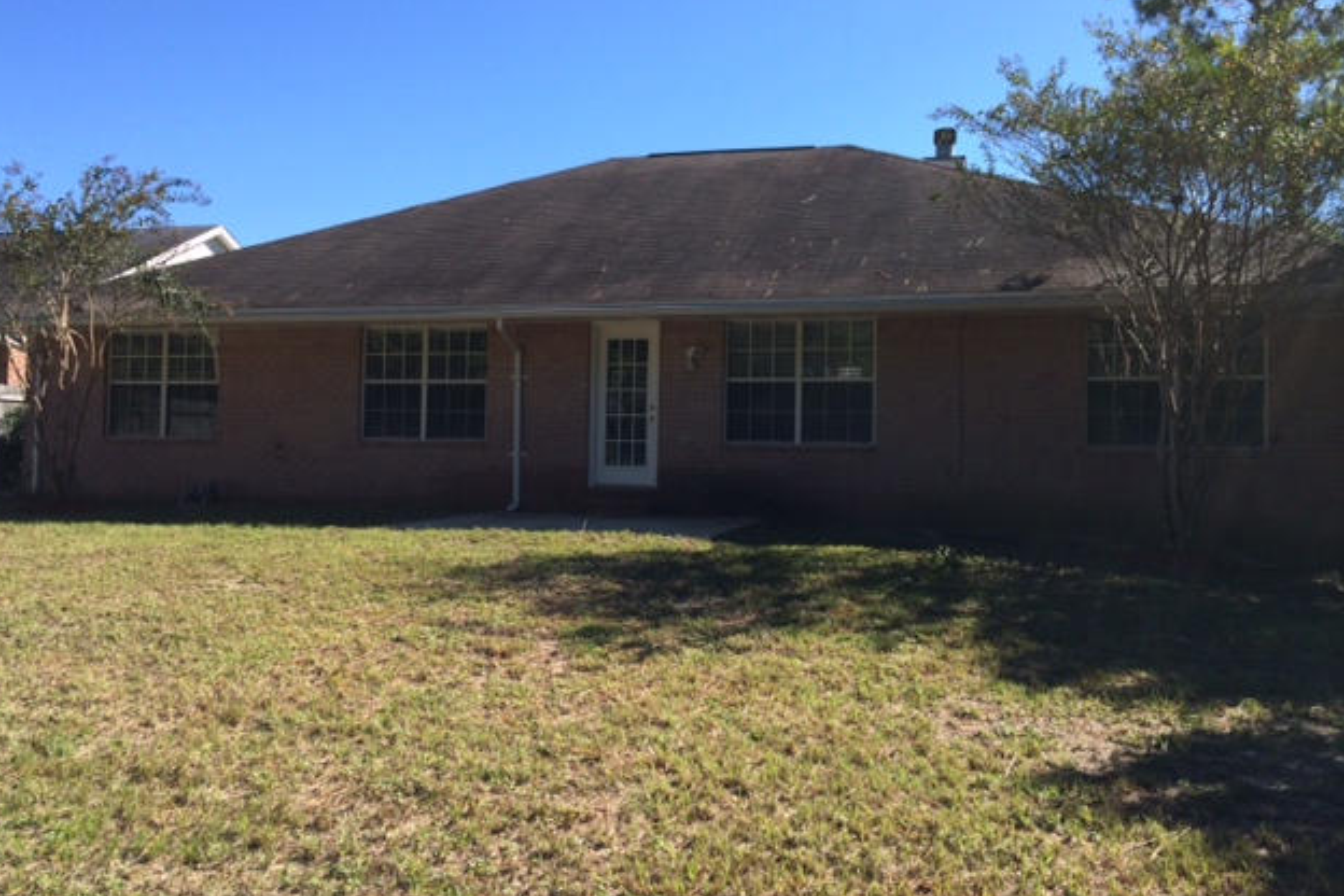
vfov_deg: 41.1
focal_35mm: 32
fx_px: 1195
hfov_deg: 58.7
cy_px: 424
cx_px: 657
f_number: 2.2
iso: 32
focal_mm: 4.12
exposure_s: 1/1282
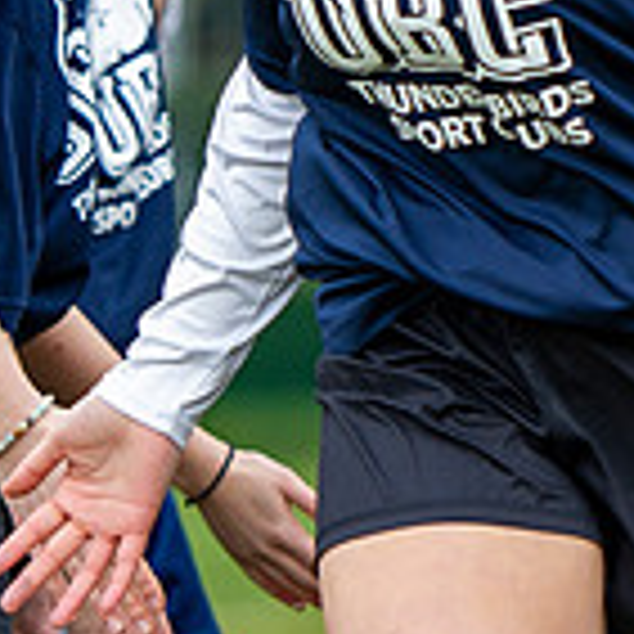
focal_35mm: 706
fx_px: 14629
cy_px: -257
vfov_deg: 2.5
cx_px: 585
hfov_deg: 2.5
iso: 400
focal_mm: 125
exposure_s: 1/1250
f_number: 2.8
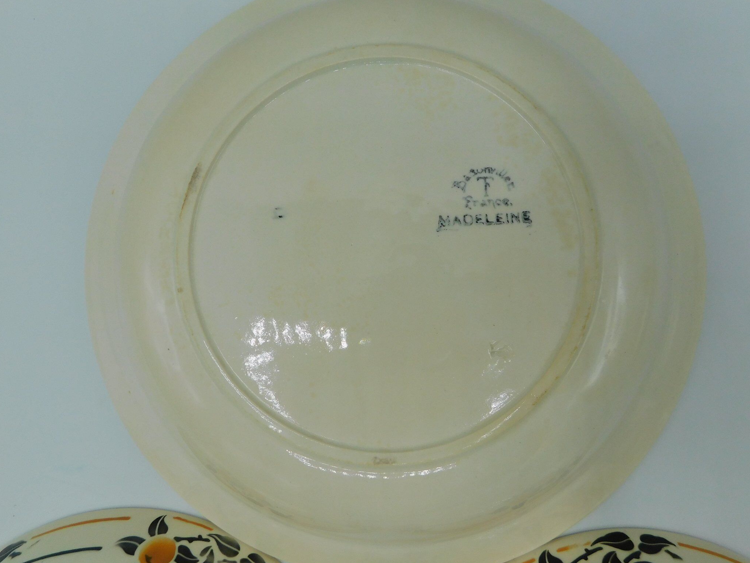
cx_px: 389
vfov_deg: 56.8
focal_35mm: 24
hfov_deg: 71.6
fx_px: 520
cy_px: 272
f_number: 3
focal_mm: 4
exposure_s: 1/640
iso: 125
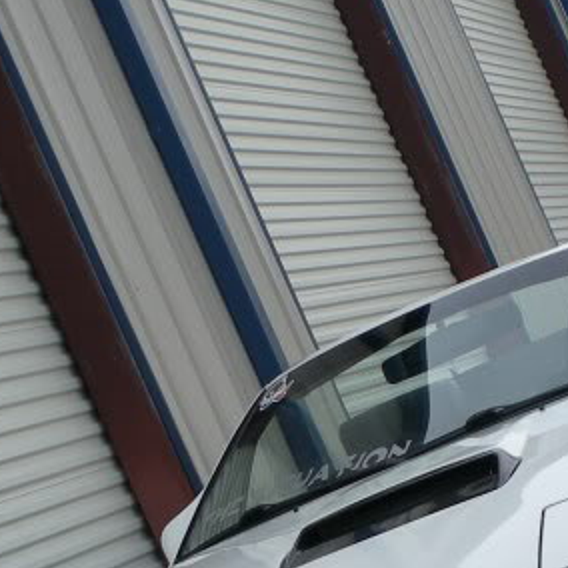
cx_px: 386
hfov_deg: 14.4
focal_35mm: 121
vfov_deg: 14.3
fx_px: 2246
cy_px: 520
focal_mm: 6.3
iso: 50
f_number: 4.6
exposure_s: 1/213
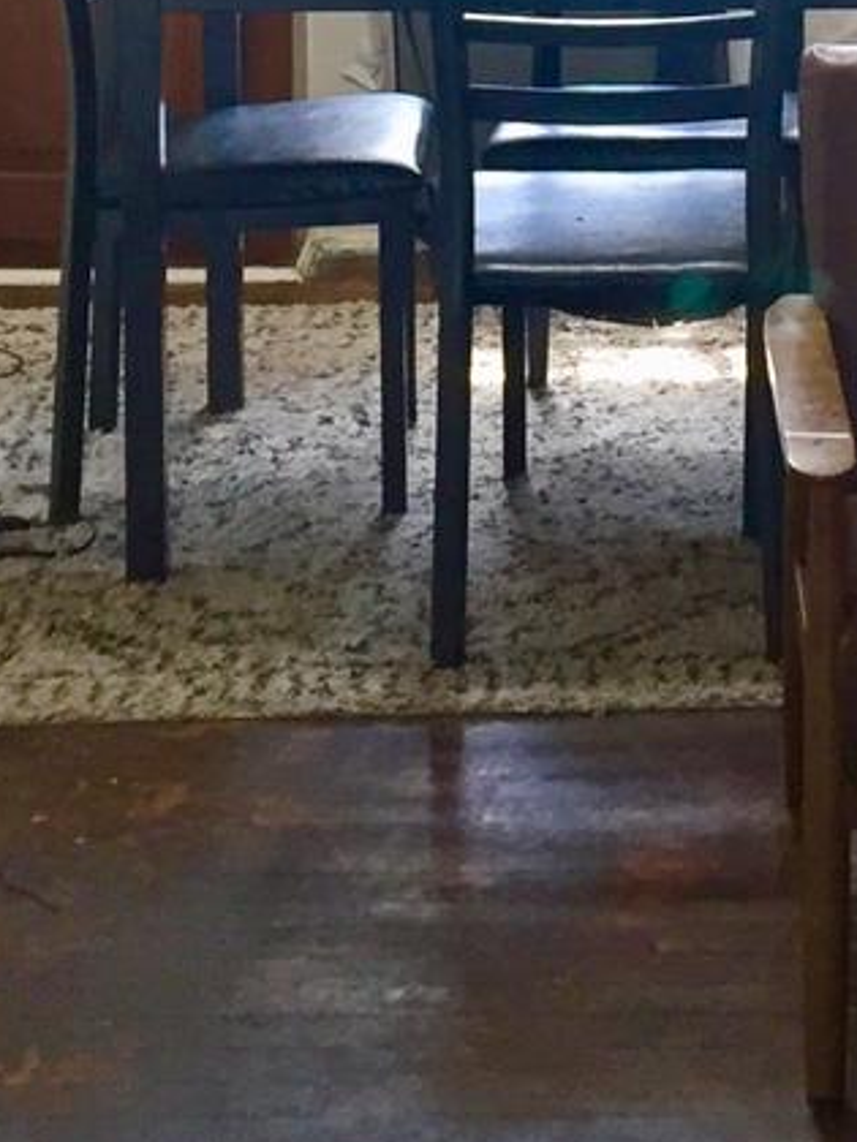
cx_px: 683
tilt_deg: -3.5
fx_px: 3499
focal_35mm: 106
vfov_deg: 17.2
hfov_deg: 13.9
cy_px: -432
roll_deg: +0.8
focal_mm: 4.15
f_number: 2.2
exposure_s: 1/30
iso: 100
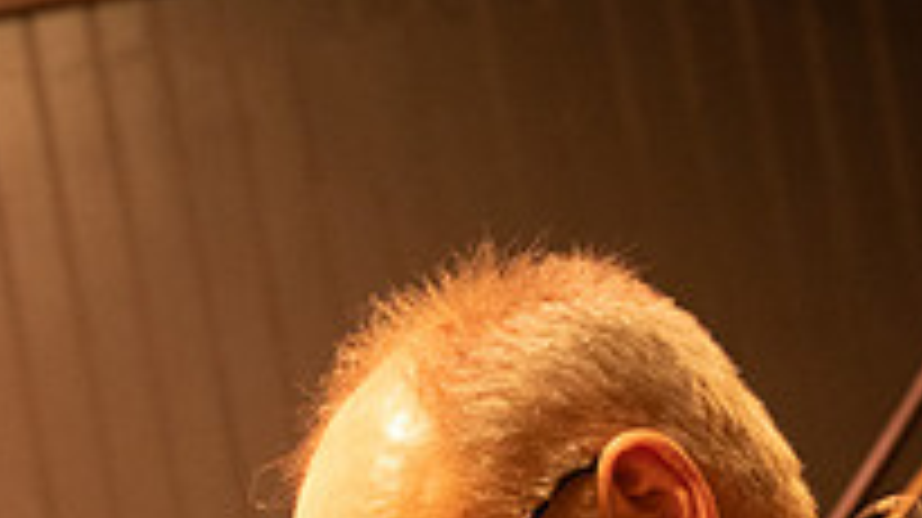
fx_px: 3934
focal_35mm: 161
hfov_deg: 13.4
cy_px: 968
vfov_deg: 7.3
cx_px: 358
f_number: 4
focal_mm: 70
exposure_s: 1/25
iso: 8000
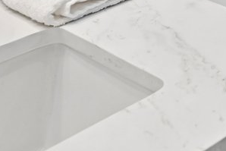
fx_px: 647
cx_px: 399
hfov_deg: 16.7
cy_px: -265
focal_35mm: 103
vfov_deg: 10.5
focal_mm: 15
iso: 140
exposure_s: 1/15
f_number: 6.7
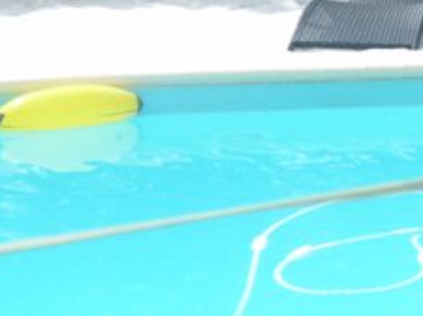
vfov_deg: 9.7
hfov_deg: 13.4
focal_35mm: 146
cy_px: -239
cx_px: 417
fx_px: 1781
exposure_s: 1/500
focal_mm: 7.4
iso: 100
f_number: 3.2
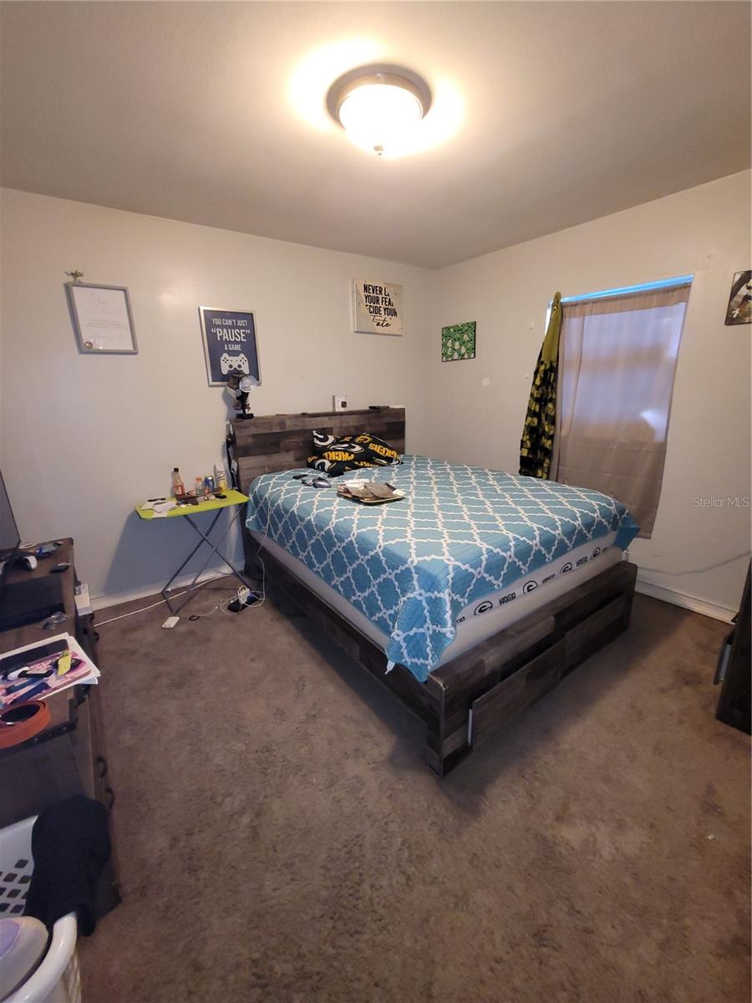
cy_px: 502
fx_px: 377
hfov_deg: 89.9
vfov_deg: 106.2
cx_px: 376
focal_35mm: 13
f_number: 2.2
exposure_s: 1/40
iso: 400
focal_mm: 2.2
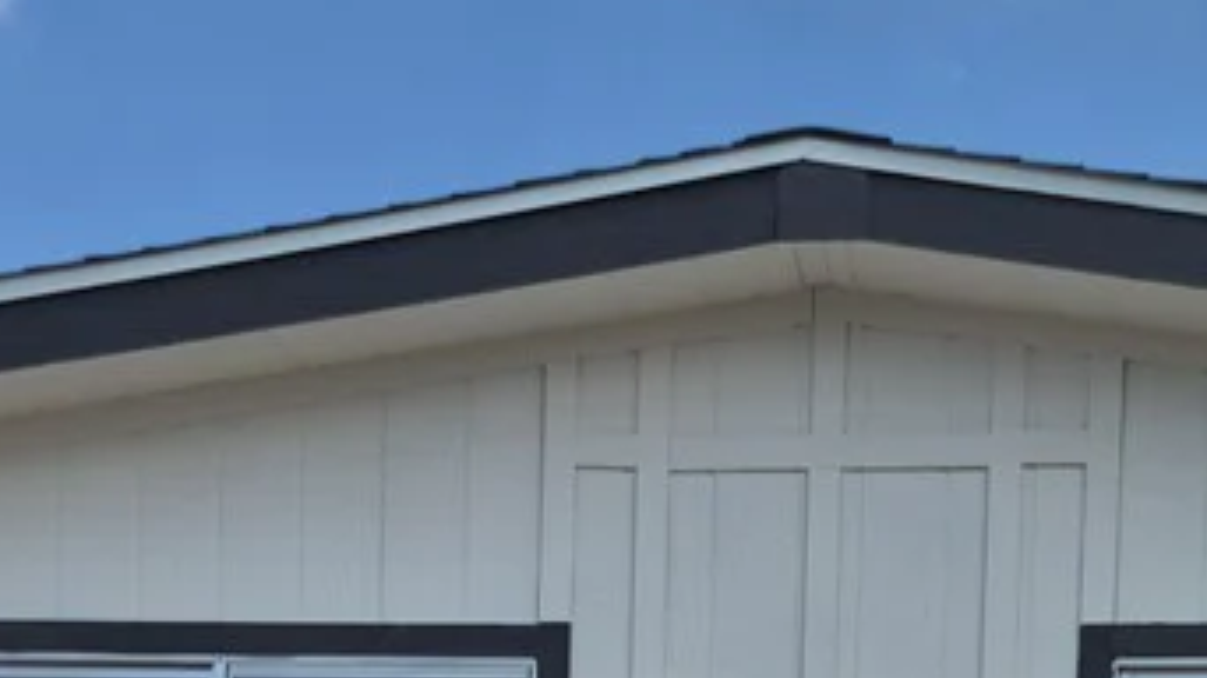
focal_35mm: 75
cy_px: 1225
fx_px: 2399
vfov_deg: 14.2
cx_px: 776
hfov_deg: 28.1
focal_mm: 5.4
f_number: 1.8
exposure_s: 1/6048
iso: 80
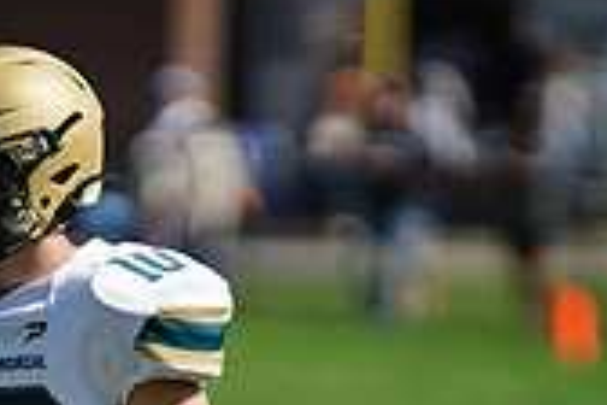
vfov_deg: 1.3
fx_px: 17433
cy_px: 541
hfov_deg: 2.0
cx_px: 112
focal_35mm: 1034
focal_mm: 300
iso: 400
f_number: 2.8
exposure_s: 1/5000
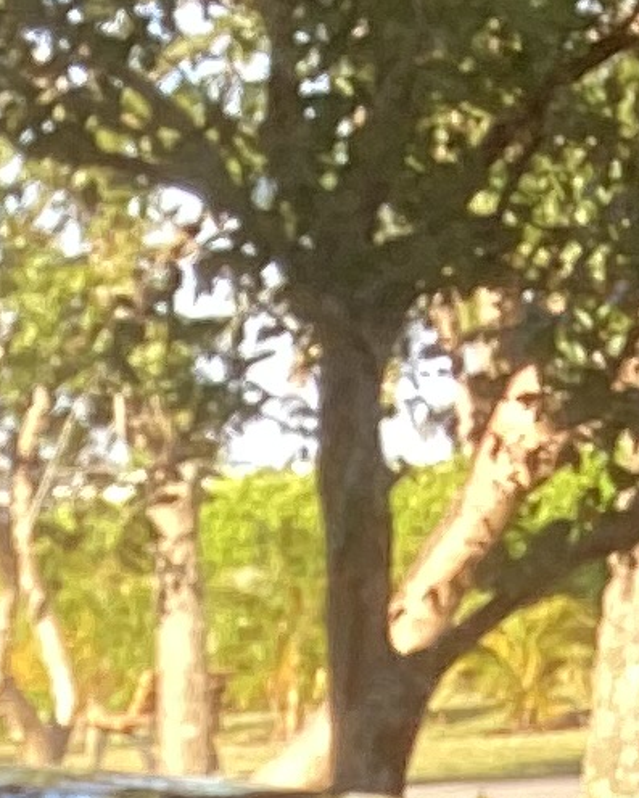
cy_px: 1863
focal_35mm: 199
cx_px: -940
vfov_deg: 8.9
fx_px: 4703
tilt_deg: -17.2
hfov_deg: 7.3
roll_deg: +1.5
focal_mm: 3.3
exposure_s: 1/120
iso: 32
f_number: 2.4
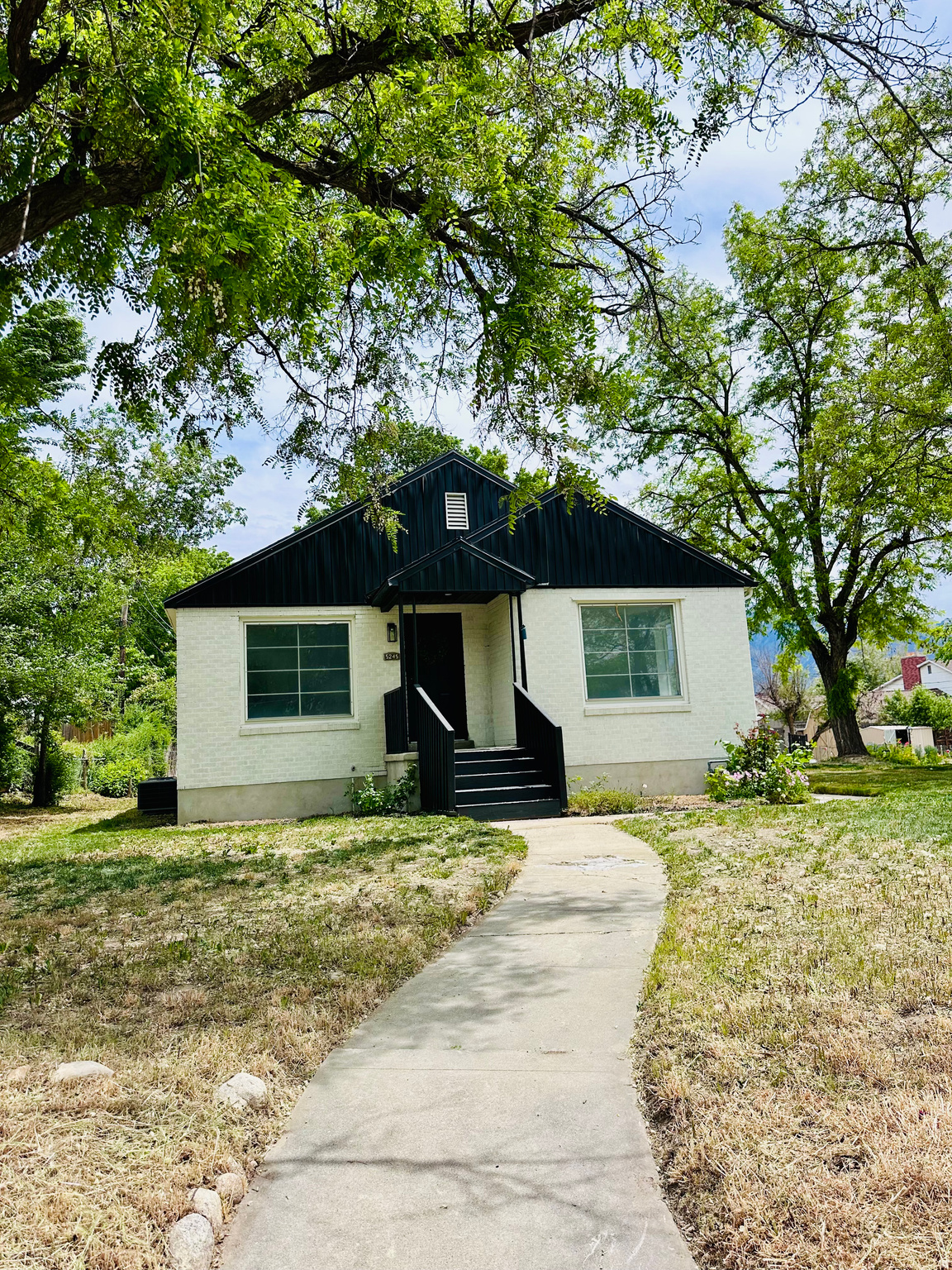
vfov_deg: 71.6
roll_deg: +2.5
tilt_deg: +7.6
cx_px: 476
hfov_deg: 56.8
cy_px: 635
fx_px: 880
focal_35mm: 24
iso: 80
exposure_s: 1/5525
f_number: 1.78
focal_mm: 6.86
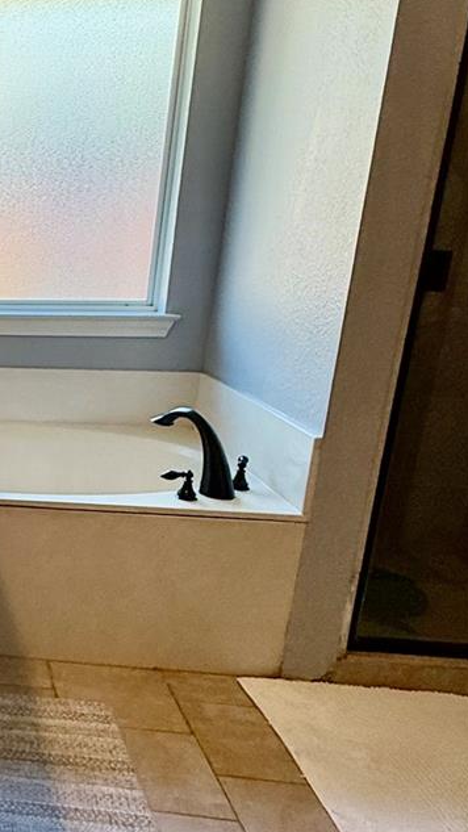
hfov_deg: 24.5
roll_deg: -0.1
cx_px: -242
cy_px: 453
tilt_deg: -16.0
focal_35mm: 37
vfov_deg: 53.9
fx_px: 816
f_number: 2.2
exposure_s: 1/120
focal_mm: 2.22
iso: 125
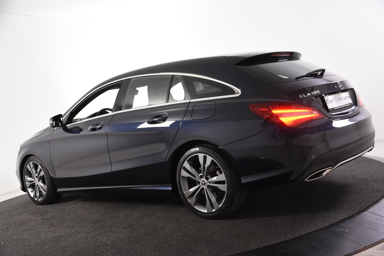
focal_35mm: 42
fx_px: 448
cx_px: 192
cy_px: 128
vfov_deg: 31.9
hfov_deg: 46.4
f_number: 4.5
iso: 1600
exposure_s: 1/80
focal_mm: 28
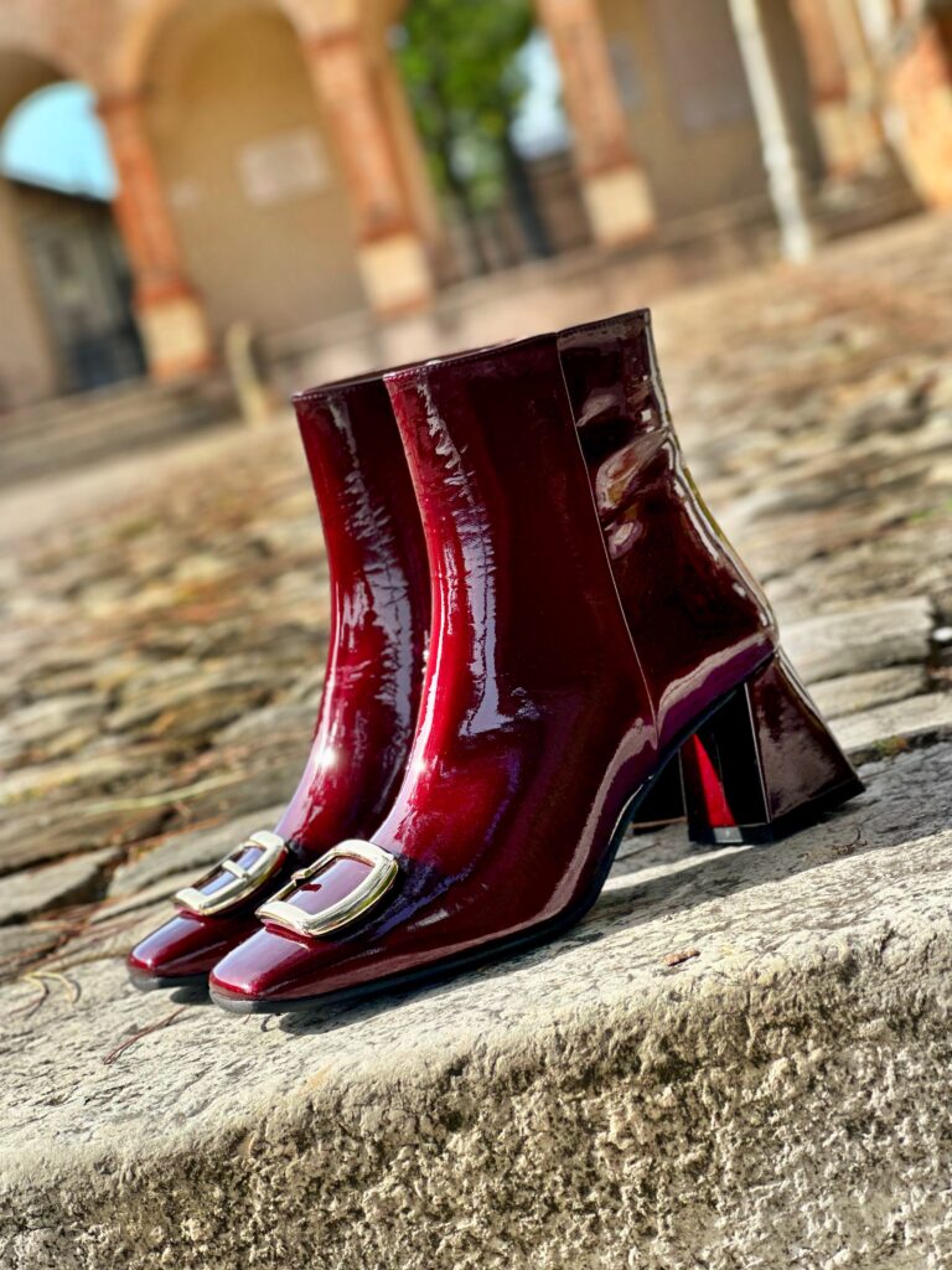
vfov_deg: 25.3
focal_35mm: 77
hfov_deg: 19.1
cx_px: 476
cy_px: 635
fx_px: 2824
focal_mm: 9
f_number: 2.8
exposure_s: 1/262
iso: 25
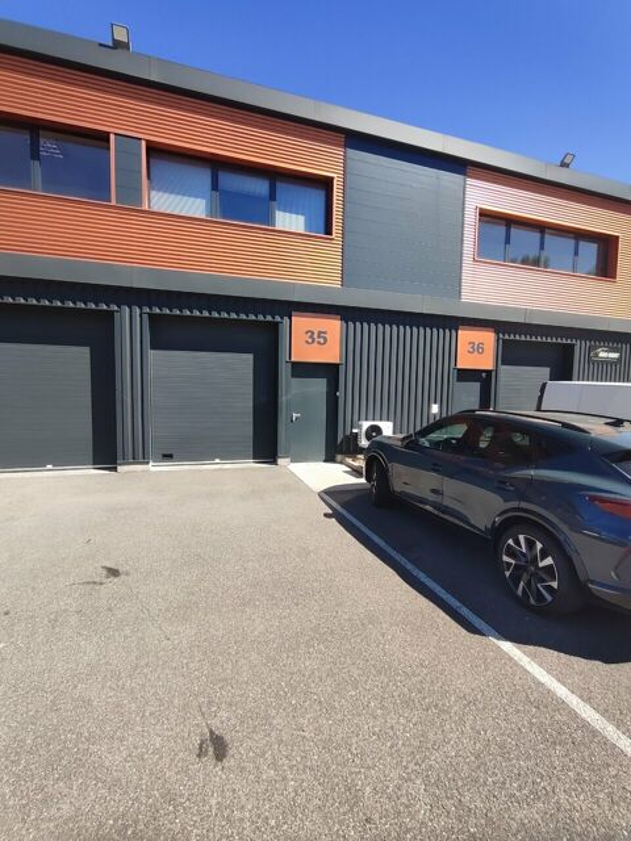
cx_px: 316
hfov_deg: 89.9
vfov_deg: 106.2
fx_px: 316
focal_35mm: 13
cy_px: 420
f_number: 2.2
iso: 50
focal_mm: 1.66
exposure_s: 1/690
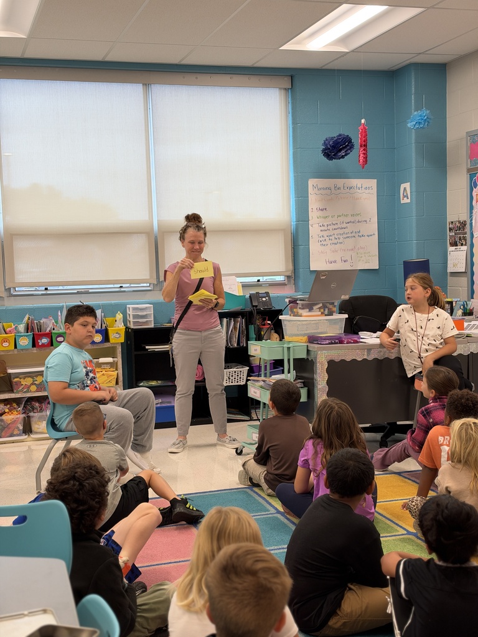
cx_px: 239
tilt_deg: -2.5
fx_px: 884
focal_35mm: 48
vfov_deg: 39.7
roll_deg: +2.1
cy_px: 318
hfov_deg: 30.3
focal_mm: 6.93
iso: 80
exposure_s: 1/121
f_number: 1.8
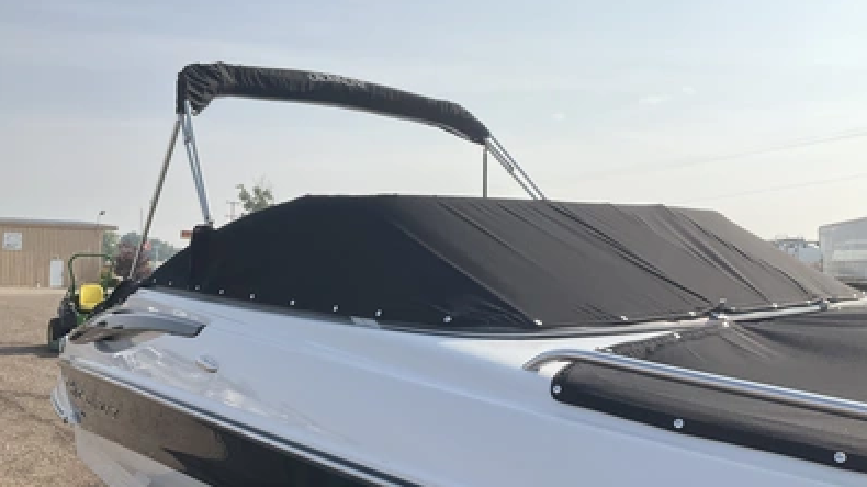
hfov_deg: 61.0
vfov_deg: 36.7
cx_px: 437
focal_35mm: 32
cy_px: 237
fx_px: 736
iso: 25
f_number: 1.8
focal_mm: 3
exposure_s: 1/4065
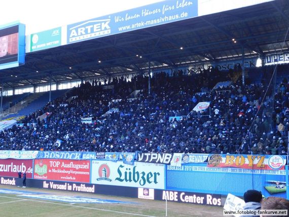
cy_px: 108
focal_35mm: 45
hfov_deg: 42.1
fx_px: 376
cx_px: 144
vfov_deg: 32.2
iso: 125
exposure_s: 1/80
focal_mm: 8
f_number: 3.7
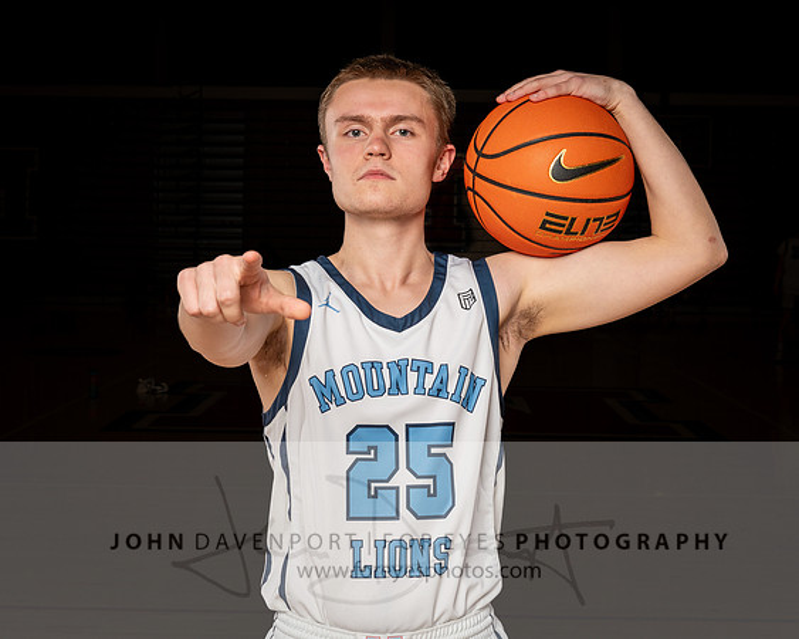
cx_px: 400
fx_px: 1582
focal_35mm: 67
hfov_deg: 28.3
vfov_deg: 22.8
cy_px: 243
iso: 200
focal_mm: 48
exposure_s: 1/200
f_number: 11
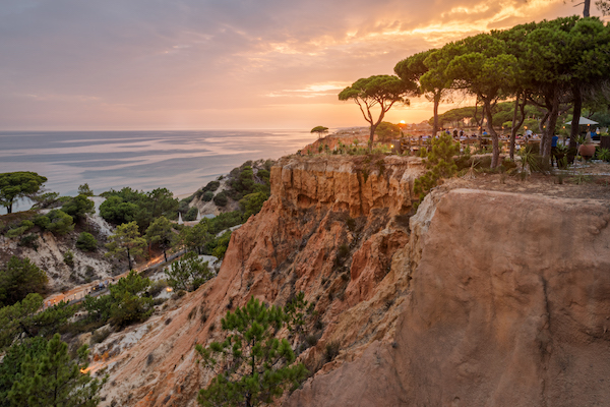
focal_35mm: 24
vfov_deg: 53.1
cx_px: 305
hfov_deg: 73.7
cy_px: 204
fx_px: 407
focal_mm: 24
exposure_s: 1/5
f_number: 11
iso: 200
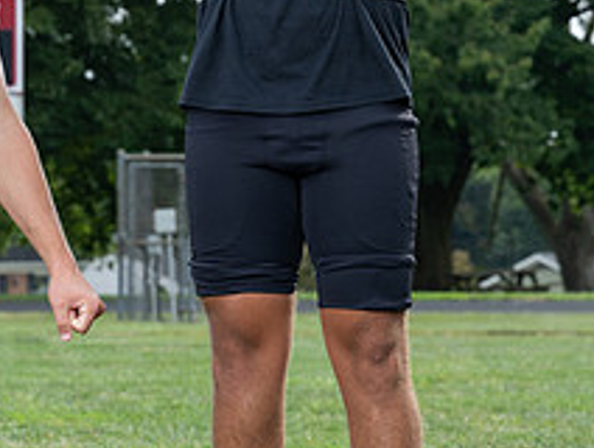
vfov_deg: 5.7
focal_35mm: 260
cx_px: 246
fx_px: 4472
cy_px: 196
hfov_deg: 7.6
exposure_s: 1/160
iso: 100
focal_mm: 70
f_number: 5.6
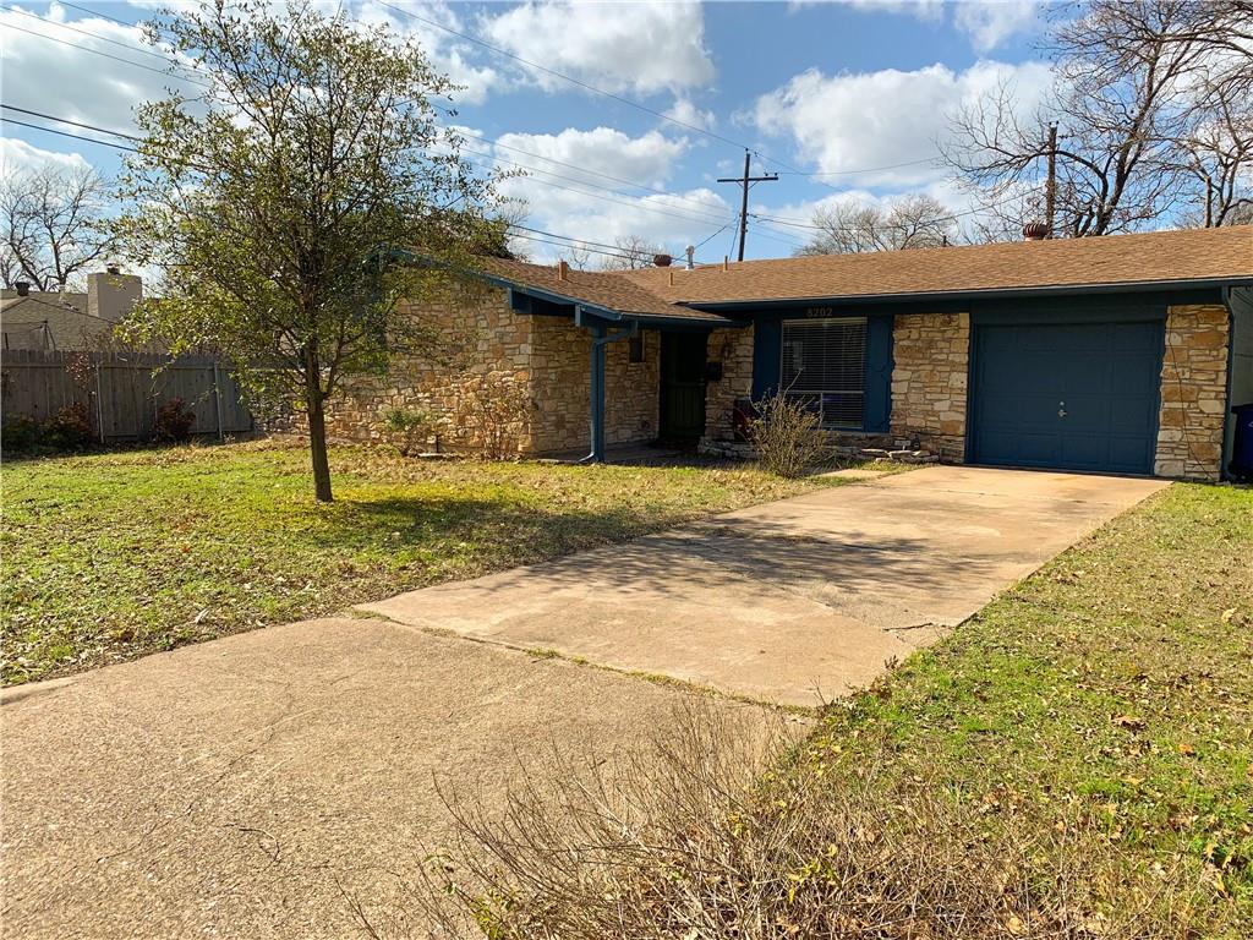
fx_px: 941
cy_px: 470
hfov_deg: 67.3
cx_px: 626
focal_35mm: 26
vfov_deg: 53.1
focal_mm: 4.25
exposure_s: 1/2160
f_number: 1.8
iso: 25
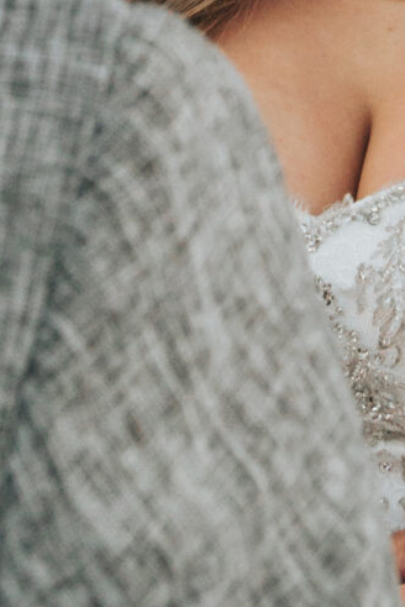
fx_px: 3690
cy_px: -794
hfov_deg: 6.2
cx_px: 509
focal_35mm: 219
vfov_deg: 8.6
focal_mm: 42
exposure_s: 1/200
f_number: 10
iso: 640
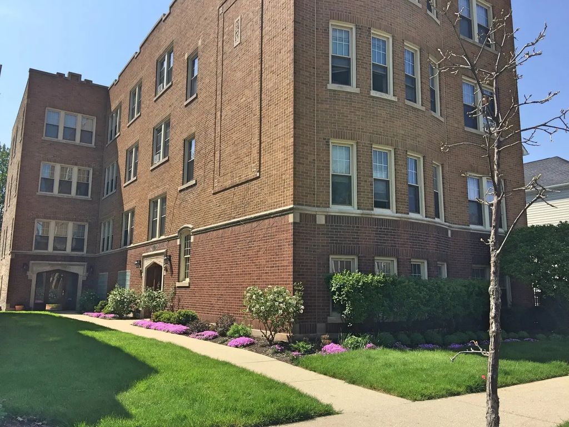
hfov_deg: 61.7
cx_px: 284
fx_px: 477
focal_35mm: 29
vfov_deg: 48.2
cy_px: 214
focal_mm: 4.15
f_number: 2.2
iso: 32
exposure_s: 1/1412
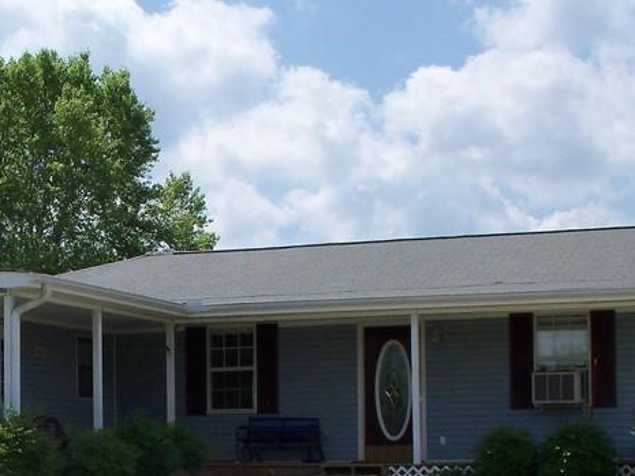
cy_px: 405
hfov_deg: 21.9
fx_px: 1615
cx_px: 123
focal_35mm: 88
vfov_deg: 16.6
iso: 80
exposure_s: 1/500
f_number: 5.6
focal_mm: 7.2
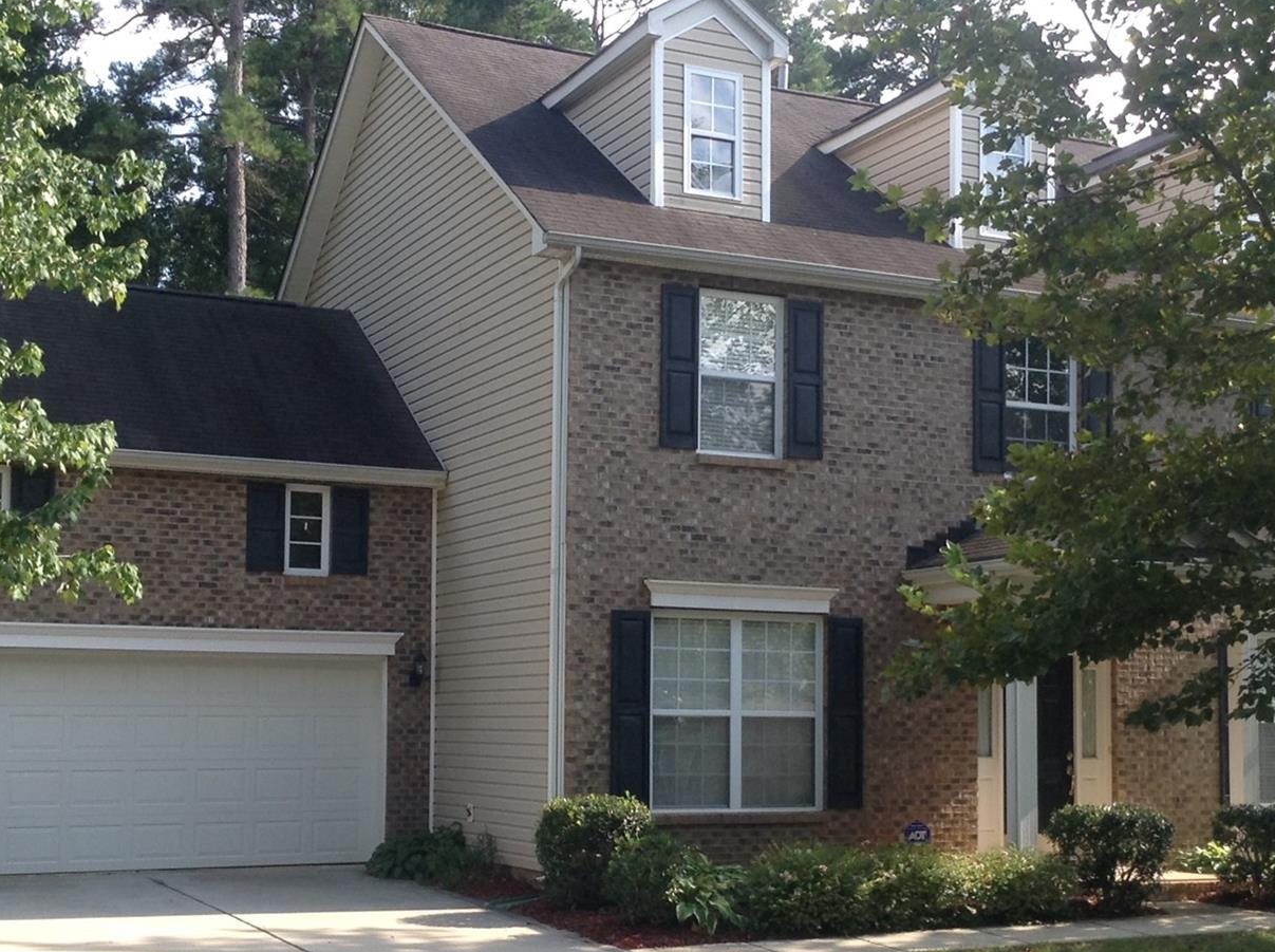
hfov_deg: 34.4
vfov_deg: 26.0
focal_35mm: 56
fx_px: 2059
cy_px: 586
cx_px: 709
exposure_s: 1/261
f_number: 2.4
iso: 25
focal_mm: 3.3
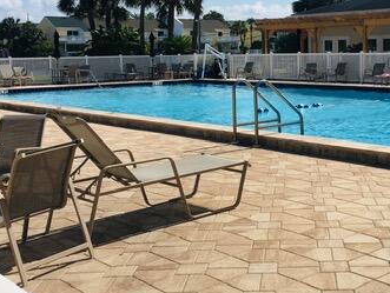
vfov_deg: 26.0
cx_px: 278
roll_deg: -0.1
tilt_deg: -3.6
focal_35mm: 56
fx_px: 632
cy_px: 94
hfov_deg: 33.8
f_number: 2.2
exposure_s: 1/3344
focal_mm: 4.15
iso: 25
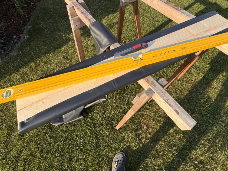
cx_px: 125
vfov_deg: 74.5
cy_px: 76
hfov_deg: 90.8
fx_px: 112
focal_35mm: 17
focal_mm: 2.22
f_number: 2.2
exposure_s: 1/868
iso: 40
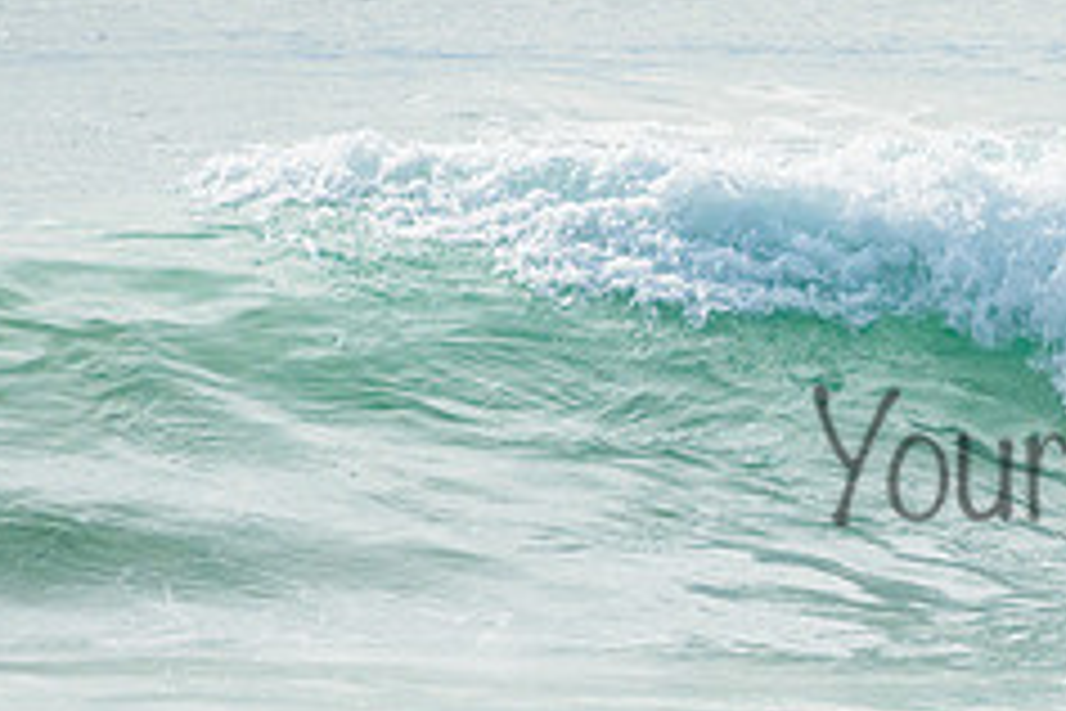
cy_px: 360
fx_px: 35590
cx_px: 1253
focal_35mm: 1202
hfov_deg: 1.7
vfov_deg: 1.1
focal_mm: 400
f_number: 16
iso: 800
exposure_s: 1/1600
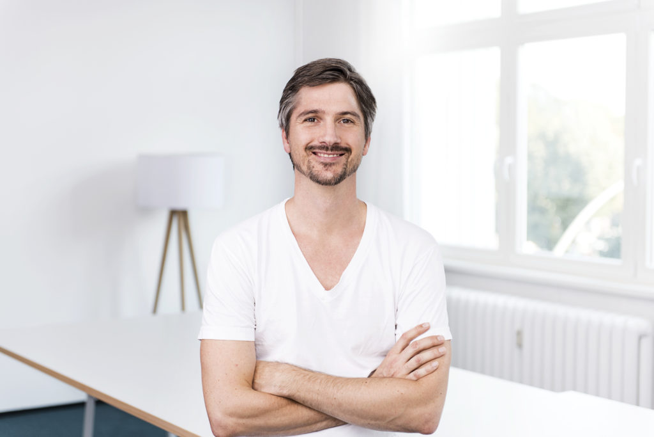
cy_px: 218
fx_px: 1126
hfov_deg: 32.4
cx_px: 327
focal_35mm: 62
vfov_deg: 21.9
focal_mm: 62
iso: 160
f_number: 2.8
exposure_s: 1/160
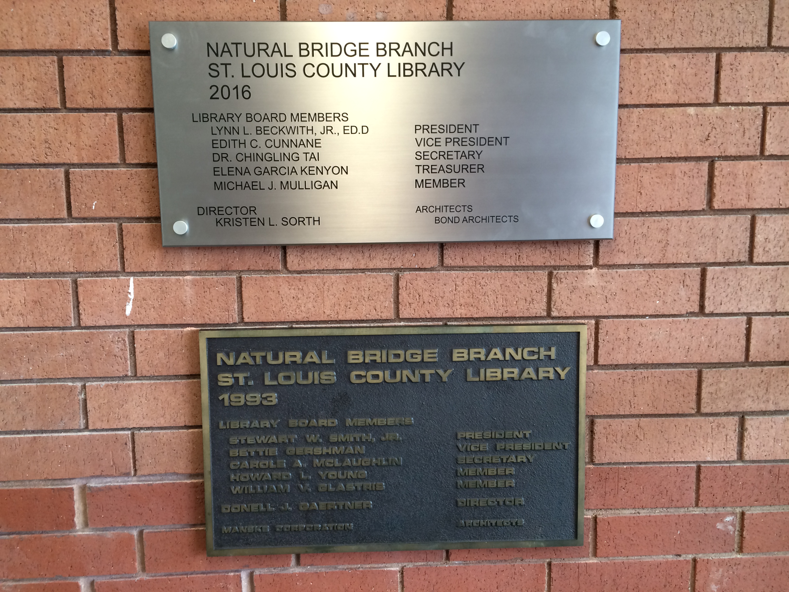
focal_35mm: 29
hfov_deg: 61.7
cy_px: 296
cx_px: 394
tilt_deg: -7.2
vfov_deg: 48.2
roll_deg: +2.1
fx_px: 661
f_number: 2.2
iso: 64
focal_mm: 4.15
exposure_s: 1/30
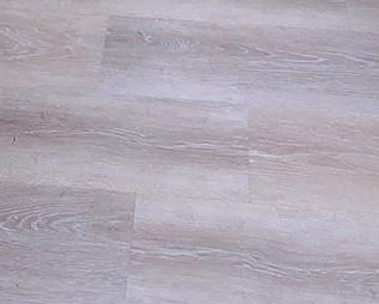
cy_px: -467
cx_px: 106
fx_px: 920
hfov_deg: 23.1
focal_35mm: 82
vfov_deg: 13.0
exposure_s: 1/120
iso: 64
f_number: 2.2
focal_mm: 2.2
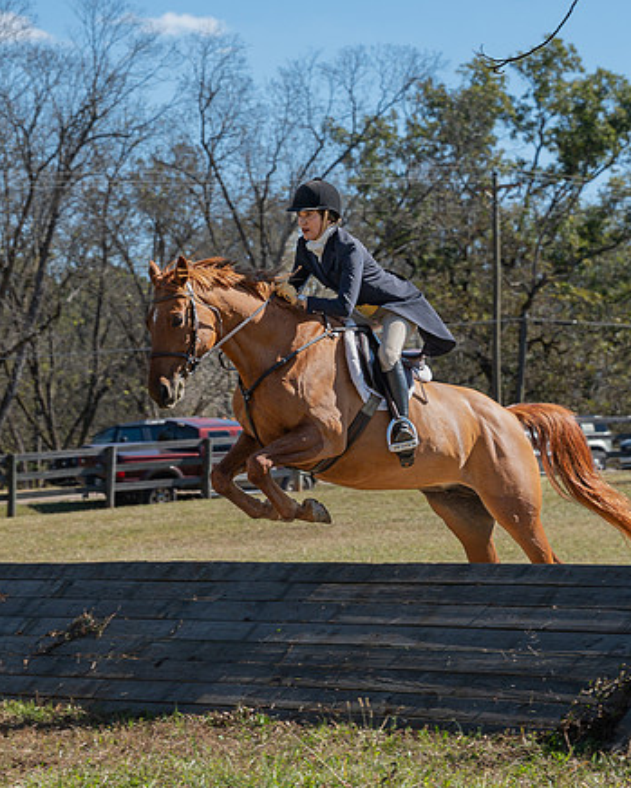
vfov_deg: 14.8
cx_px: 216
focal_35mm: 130
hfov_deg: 11.9
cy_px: 362
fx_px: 3034
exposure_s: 1/800
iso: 200
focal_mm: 70
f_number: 5.6
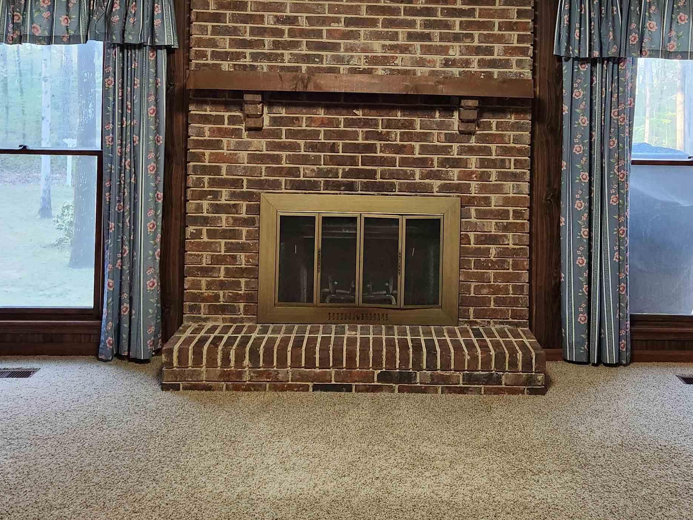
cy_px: 112
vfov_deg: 36.6
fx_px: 761
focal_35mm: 38
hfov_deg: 48.9
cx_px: 385
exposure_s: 1/120
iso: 800
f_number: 1.8
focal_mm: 5.4
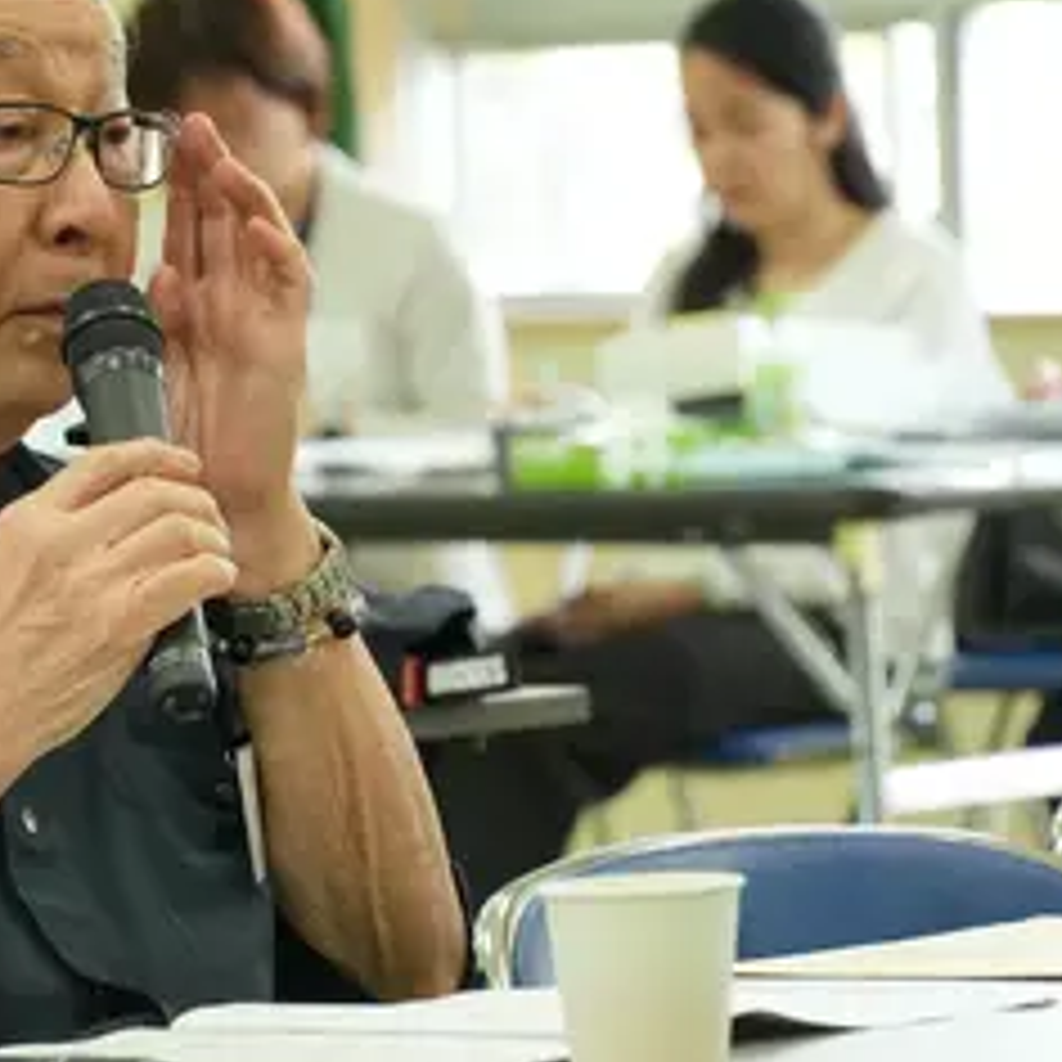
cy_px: 502
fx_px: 9091
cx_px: 171
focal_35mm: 262
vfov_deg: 6.7
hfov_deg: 6.7
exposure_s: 1/160
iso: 2500
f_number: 5.6
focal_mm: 97
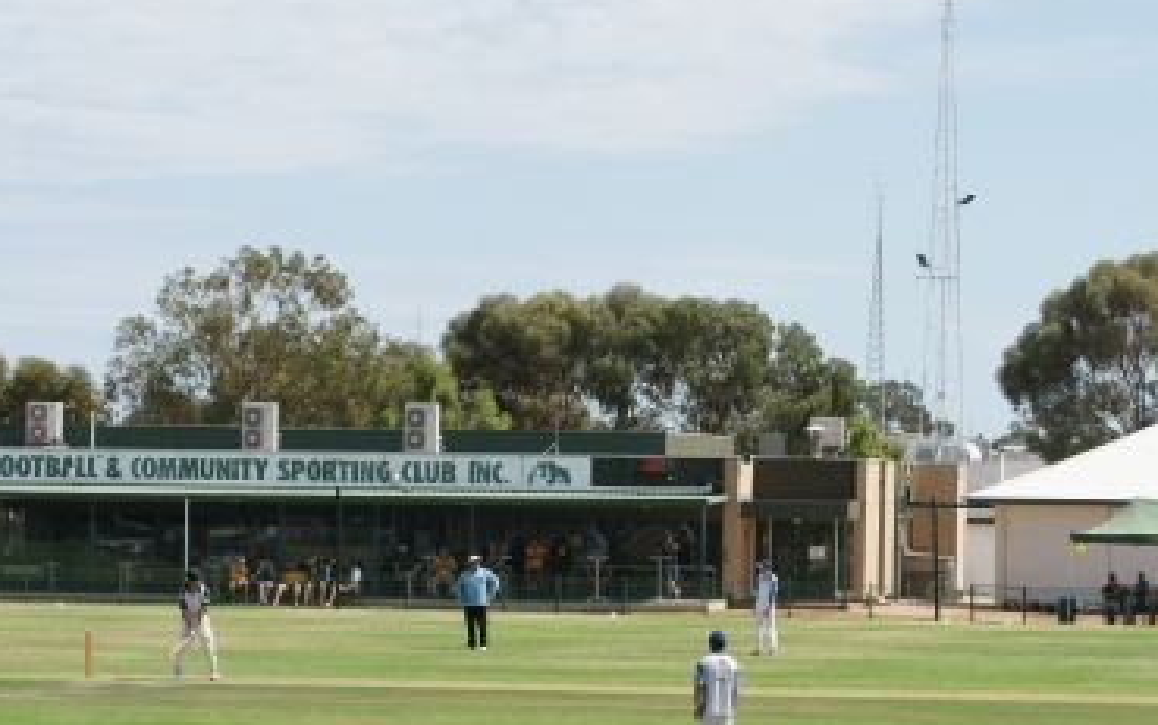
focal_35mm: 174
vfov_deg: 7.5
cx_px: 775
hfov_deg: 12.0
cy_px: 606
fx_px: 5494
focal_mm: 70
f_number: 9
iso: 200
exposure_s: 1/500
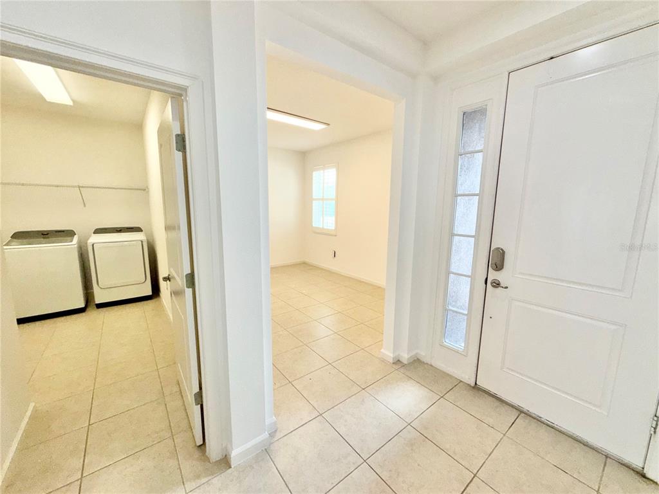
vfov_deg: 85.7
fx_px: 267
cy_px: 247
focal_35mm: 14
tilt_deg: -8.9
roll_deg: -0.1
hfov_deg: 102.1
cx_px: 330
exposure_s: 1/120
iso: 50
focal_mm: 2.22
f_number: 2.2
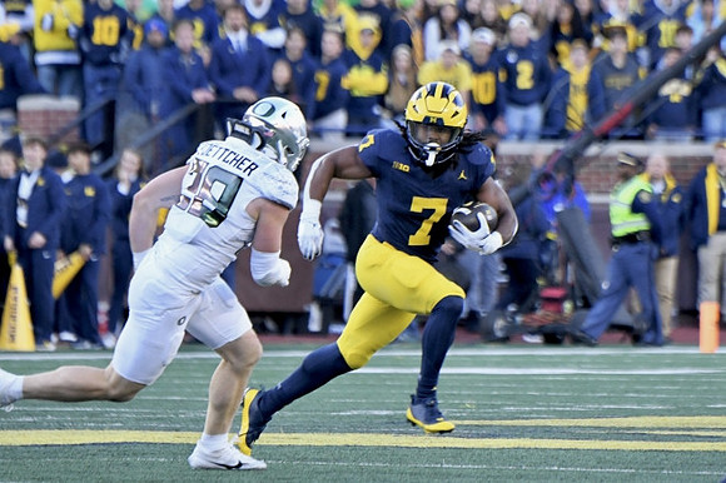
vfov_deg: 2.7
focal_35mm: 510
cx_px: 363
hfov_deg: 4.0
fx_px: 10279
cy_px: 242
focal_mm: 340
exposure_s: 1/1000
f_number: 5.6
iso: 3200
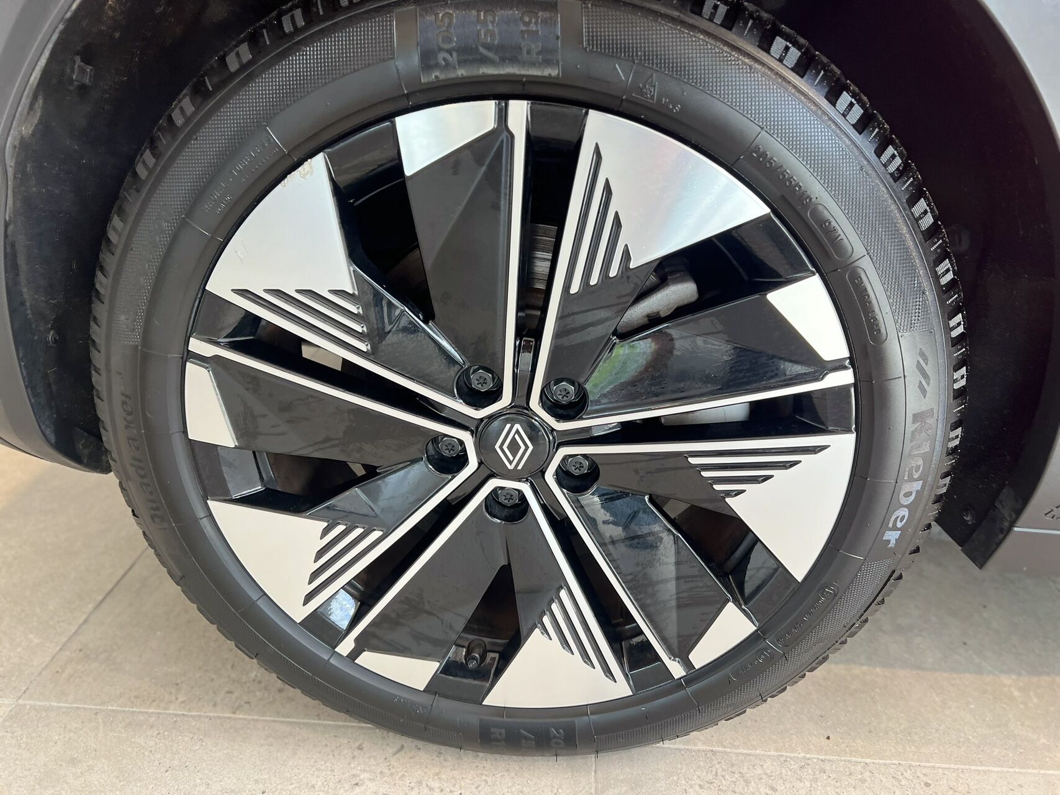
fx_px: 796
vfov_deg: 53.1
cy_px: 398
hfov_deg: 67.3
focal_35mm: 26
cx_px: 530
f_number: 1.5
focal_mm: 5.7
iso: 80
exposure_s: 1/121
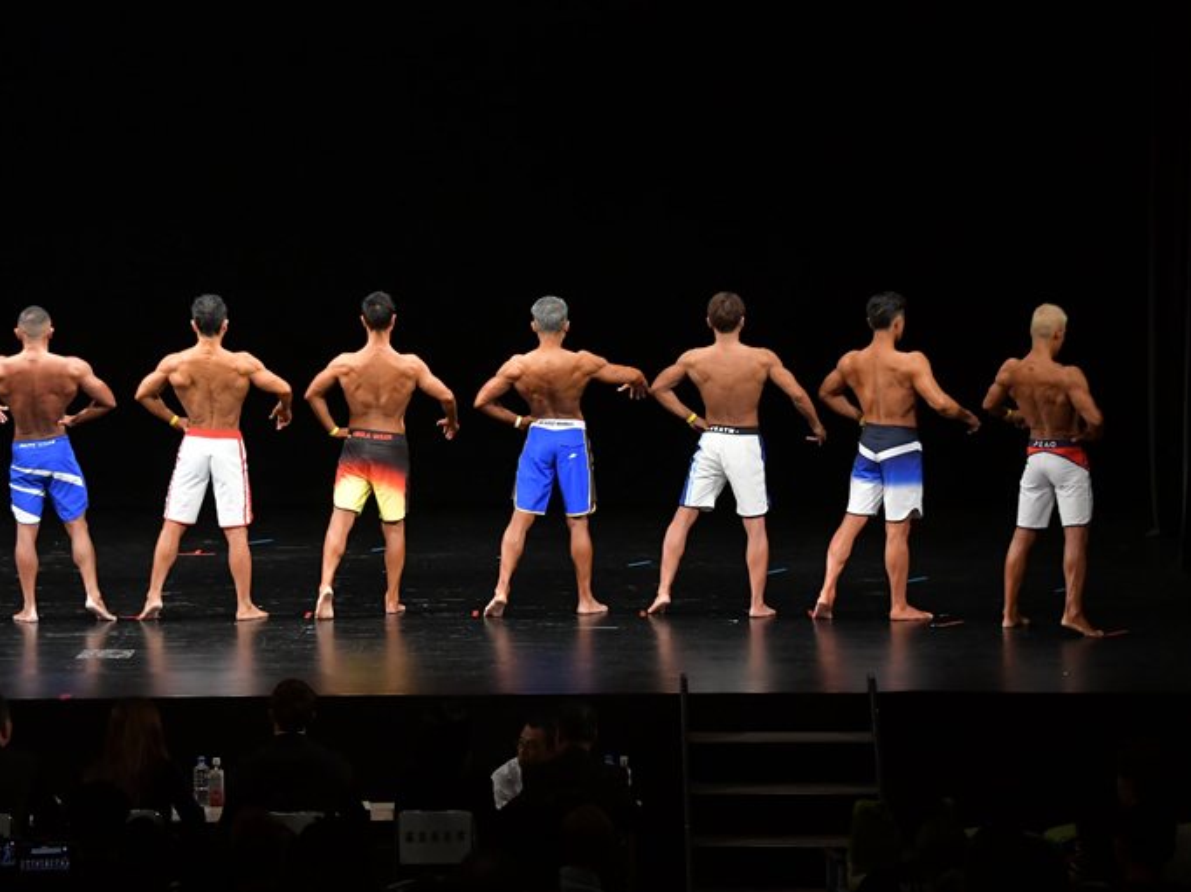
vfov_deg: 12.5
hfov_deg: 16.7
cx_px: 523
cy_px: 447
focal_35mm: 118
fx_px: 4058
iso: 3200
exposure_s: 1/400
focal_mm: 72
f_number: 5.6
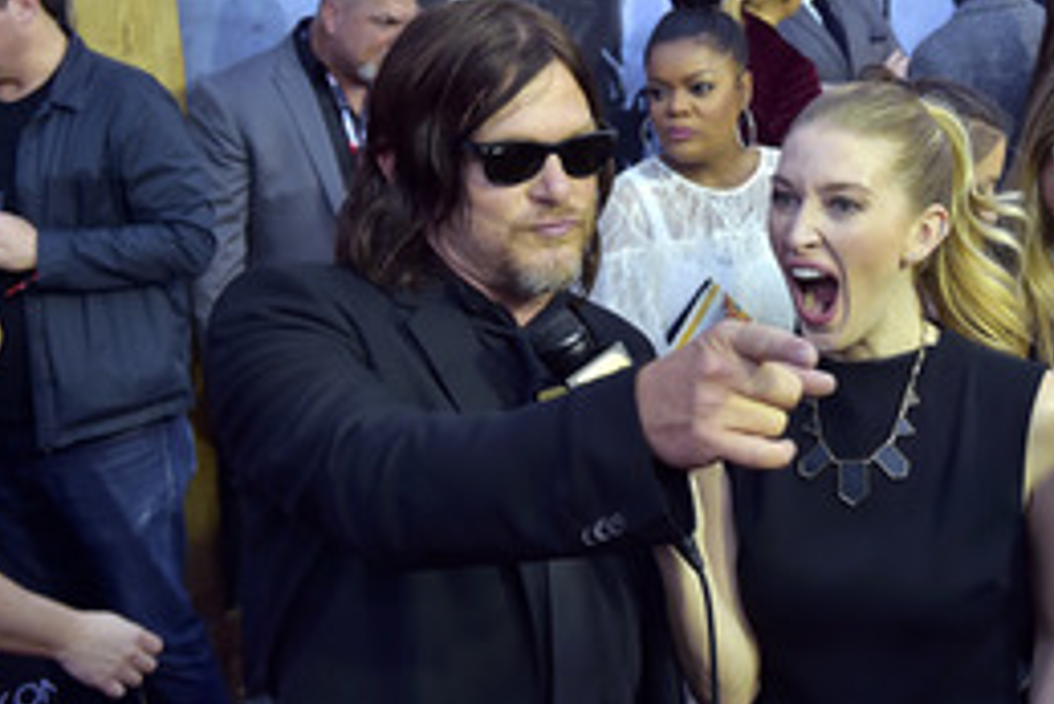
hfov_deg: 29.9
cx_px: 826
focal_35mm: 66
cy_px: 179
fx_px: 1933
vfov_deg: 20.5
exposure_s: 1/320
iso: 500
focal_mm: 38
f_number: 6.3
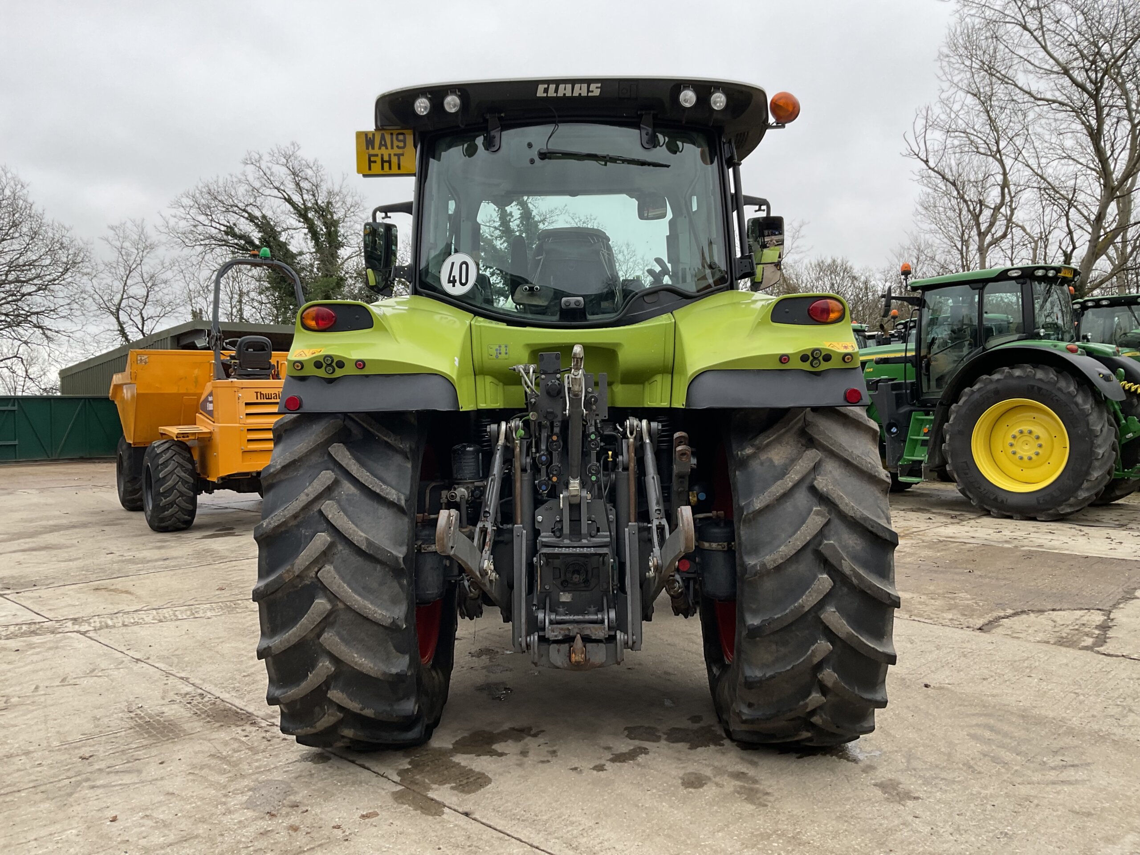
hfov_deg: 61.7
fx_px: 955
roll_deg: +2.3
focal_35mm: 29
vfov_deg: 48.2
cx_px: 570
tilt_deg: +4.0
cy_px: 428
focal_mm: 3
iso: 16
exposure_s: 1/219
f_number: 1.8
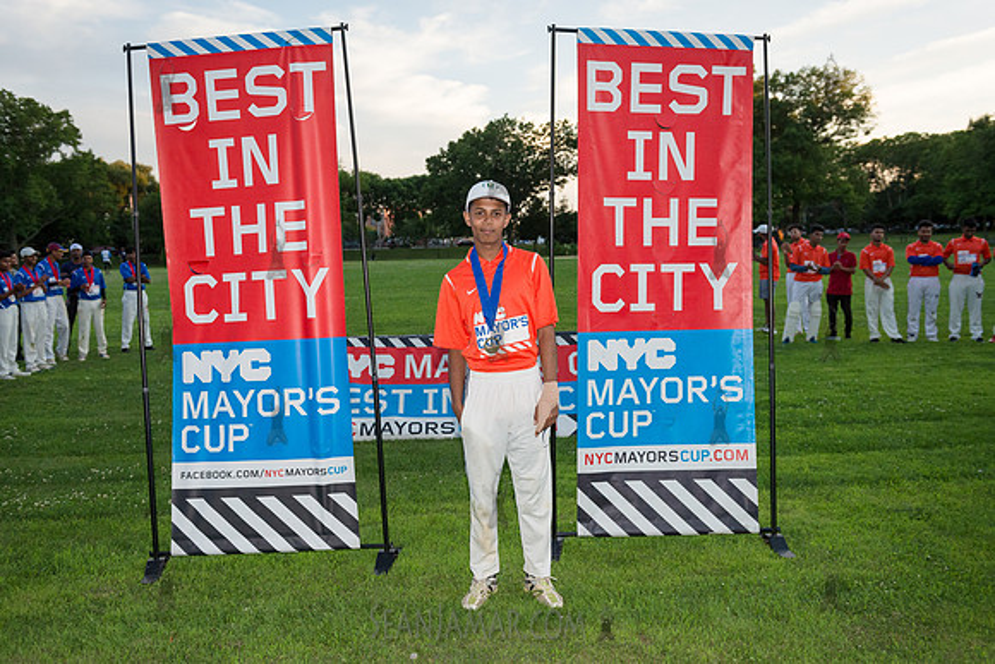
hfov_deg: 58.7
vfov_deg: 41.1
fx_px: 885
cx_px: 498
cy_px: 332
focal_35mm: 32
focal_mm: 32
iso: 1600
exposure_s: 1/2000
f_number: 4
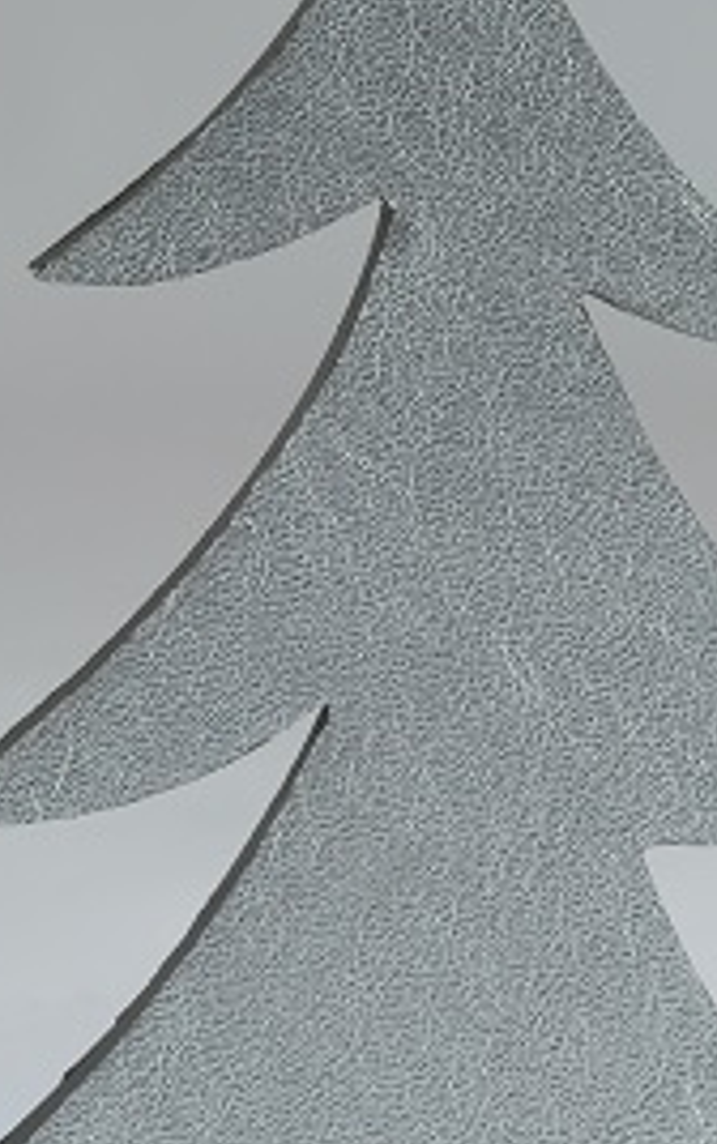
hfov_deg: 4.6
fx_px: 8860
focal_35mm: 284
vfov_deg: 7.4
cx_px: 397
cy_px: 717
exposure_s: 1.3
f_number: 13
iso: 200
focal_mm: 55
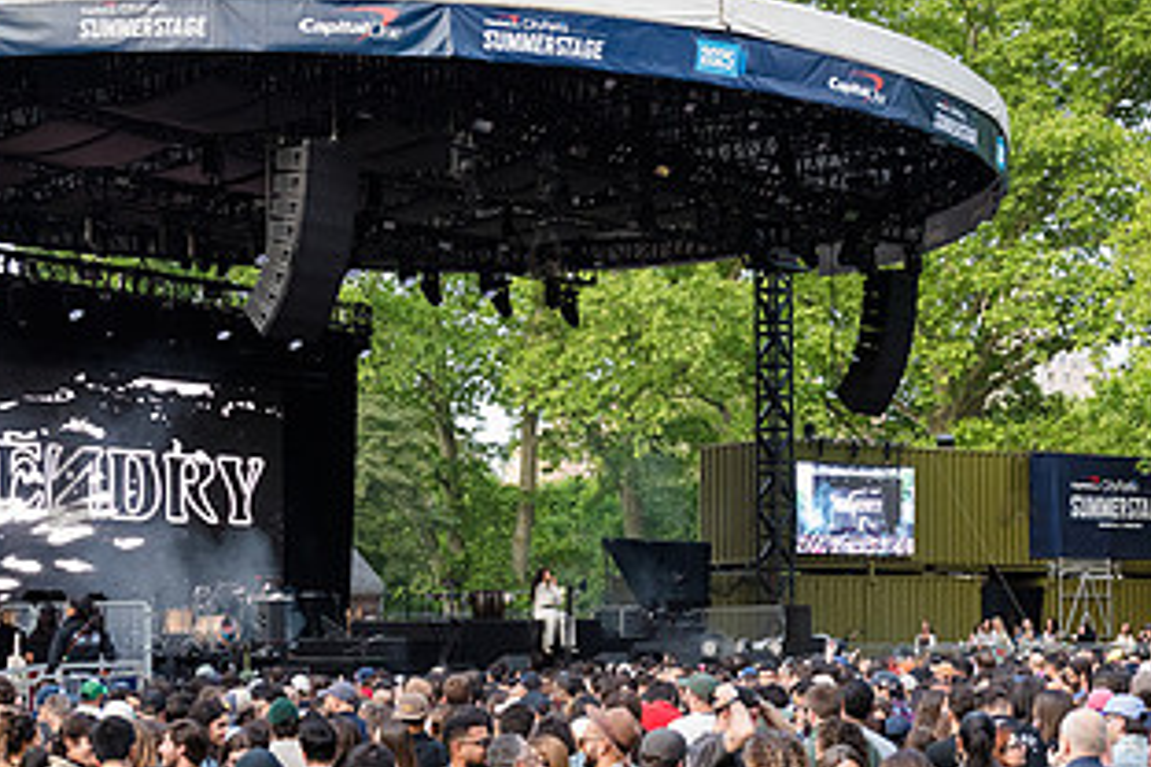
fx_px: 2270
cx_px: 542
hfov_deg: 28.4
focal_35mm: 71
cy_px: 640
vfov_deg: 19.0
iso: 2000
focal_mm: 38
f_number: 4
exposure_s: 1/500
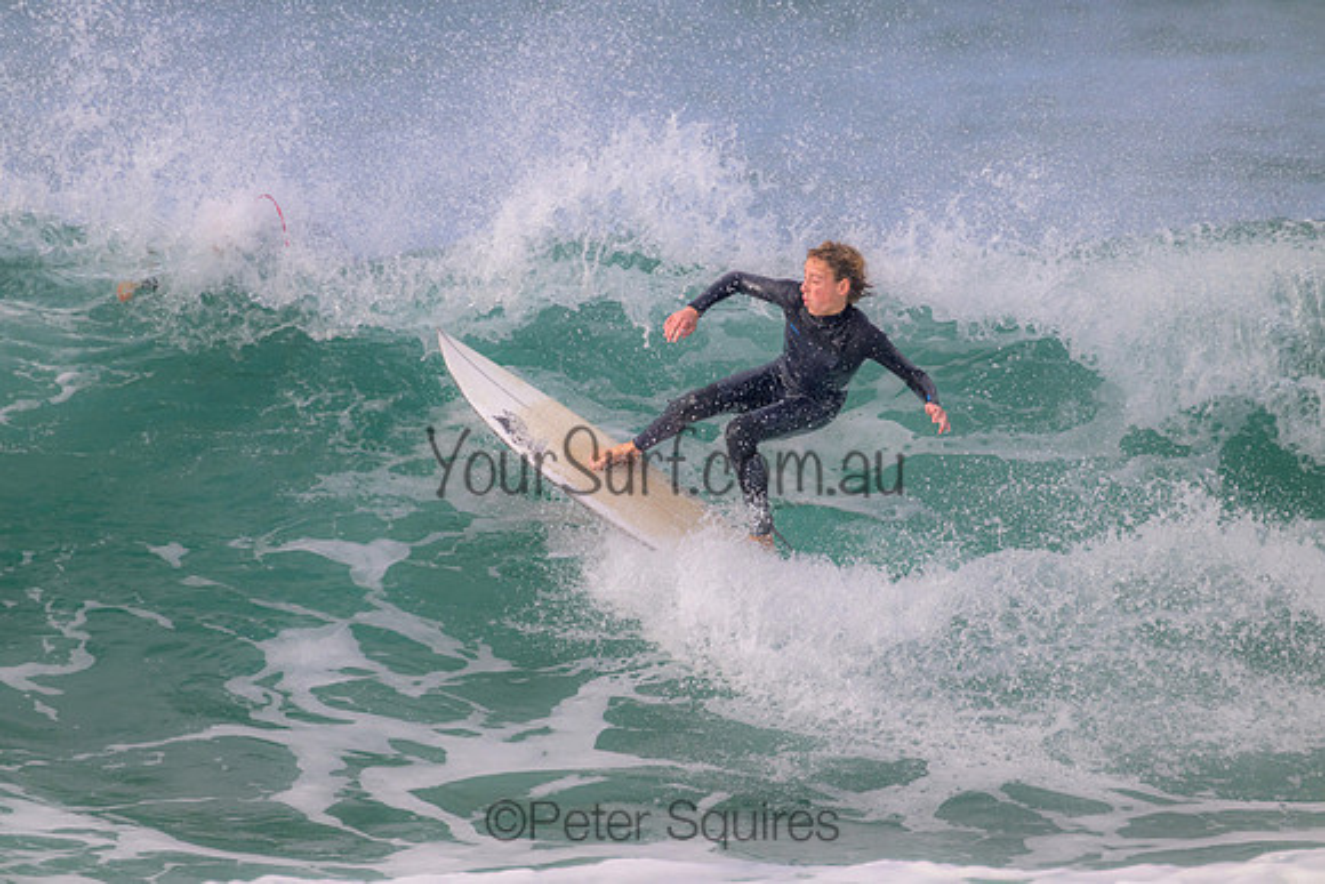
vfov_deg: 1.7
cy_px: 442
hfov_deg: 2.6
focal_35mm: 800
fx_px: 29450
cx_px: 662
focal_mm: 800
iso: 1250
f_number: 11
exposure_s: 1/1250
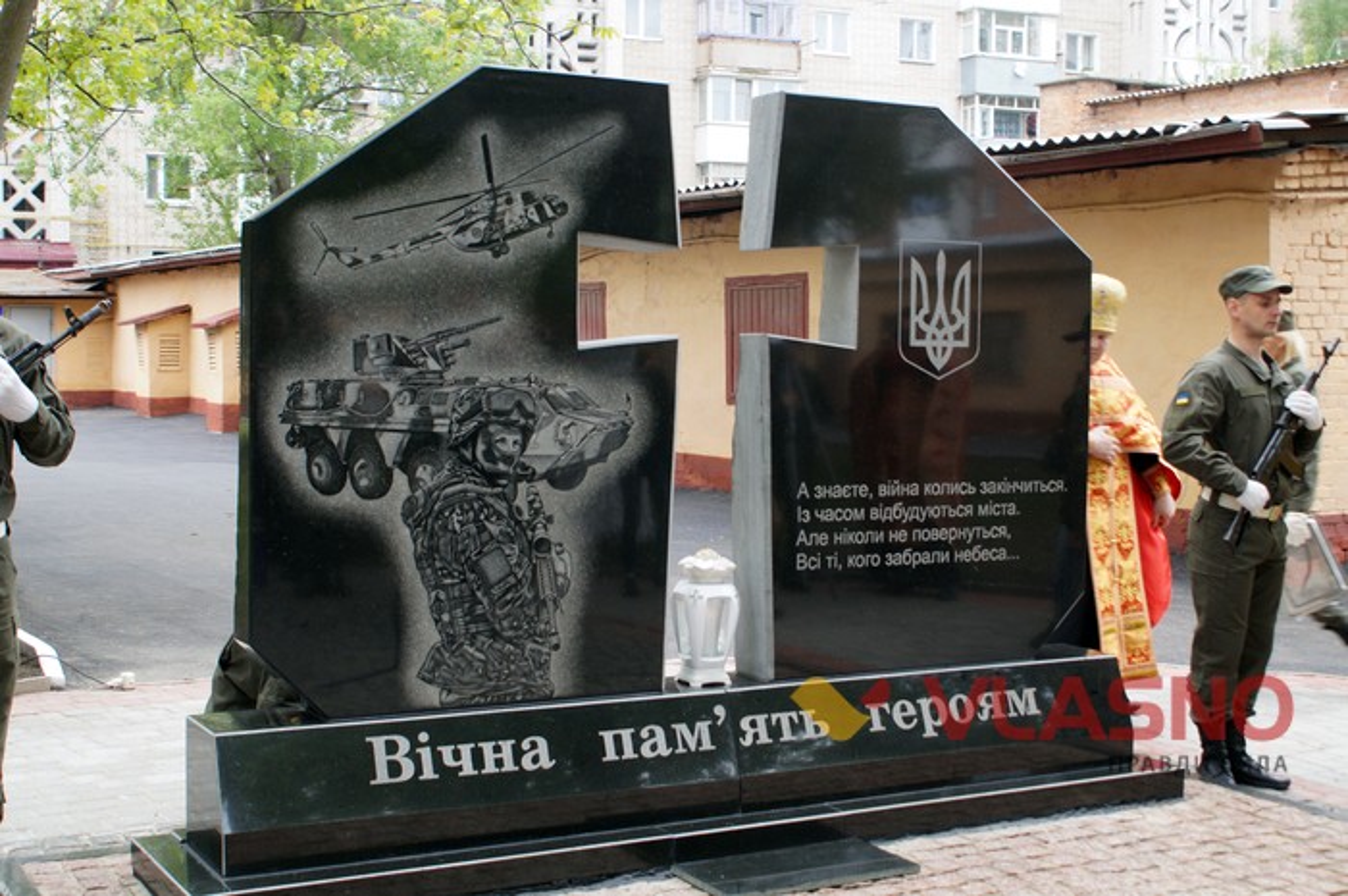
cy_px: 448
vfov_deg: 25.7
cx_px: 674
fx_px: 1964
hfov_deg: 37.9
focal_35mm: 52
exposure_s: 1/60
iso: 320
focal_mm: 35
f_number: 5.6
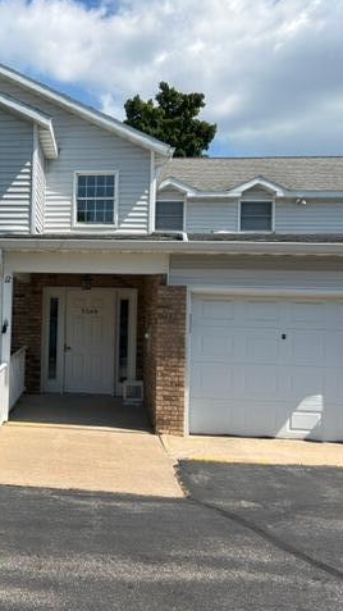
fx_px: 615
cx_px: 9
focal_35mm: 38
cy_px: 305
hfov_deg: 29.3
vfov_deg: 52.8
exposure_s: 1/4274
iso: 50
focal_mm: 5.7
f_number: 1.5
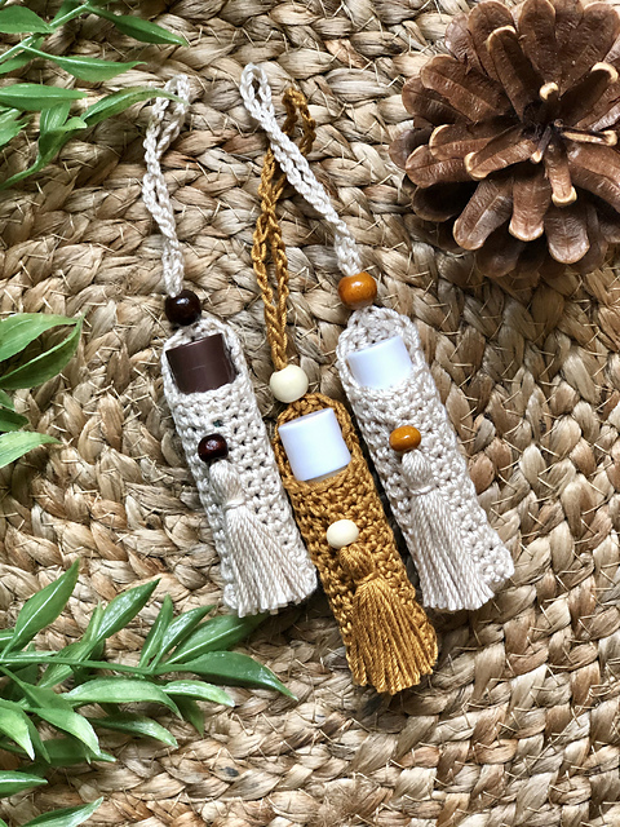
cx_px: 310
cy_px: 414
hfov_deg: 28.0
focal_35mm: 52
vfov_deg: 36.8
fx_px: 1242
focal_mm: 6
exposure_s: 1/60
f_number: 2.4
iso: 100
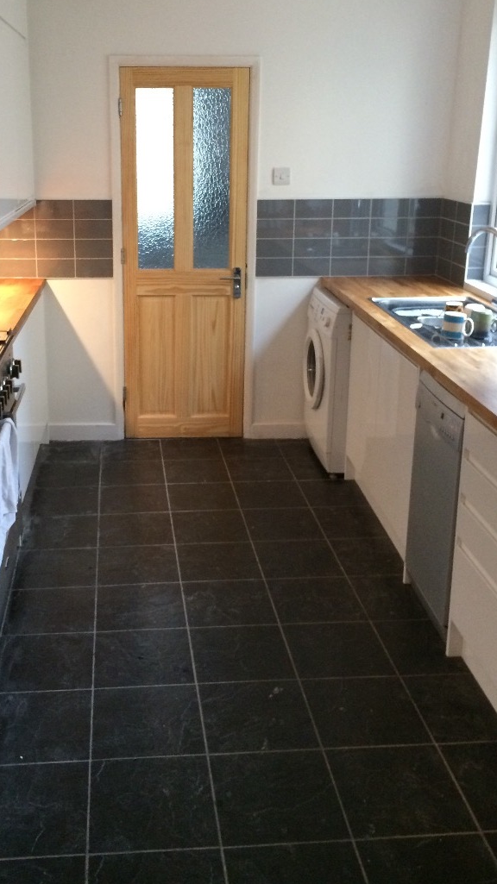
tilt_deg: -17.5
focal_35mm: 37
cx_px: 178
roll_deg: +1.0
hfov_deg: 31.8
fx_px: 867
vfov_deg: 53.8
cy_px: 370
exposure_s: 1/20
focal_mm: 4.15
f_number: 2.2
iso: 320
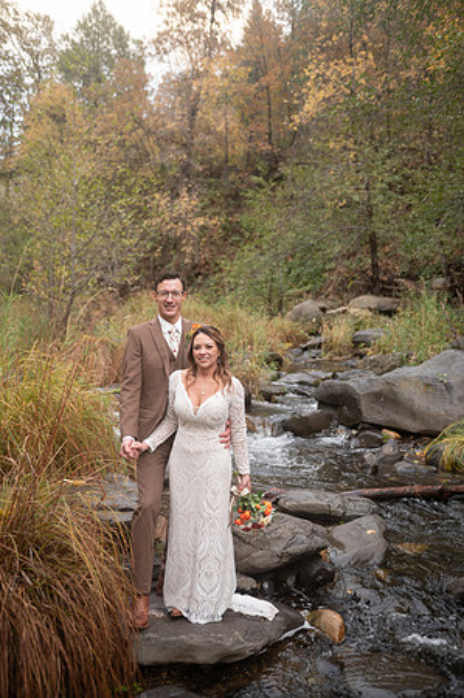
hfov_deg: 36.8
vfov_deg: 53.2
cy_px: 349
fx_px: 698
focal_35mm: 36
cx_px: 232
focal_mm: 36
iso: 640
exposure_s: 1/200
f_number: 2.8
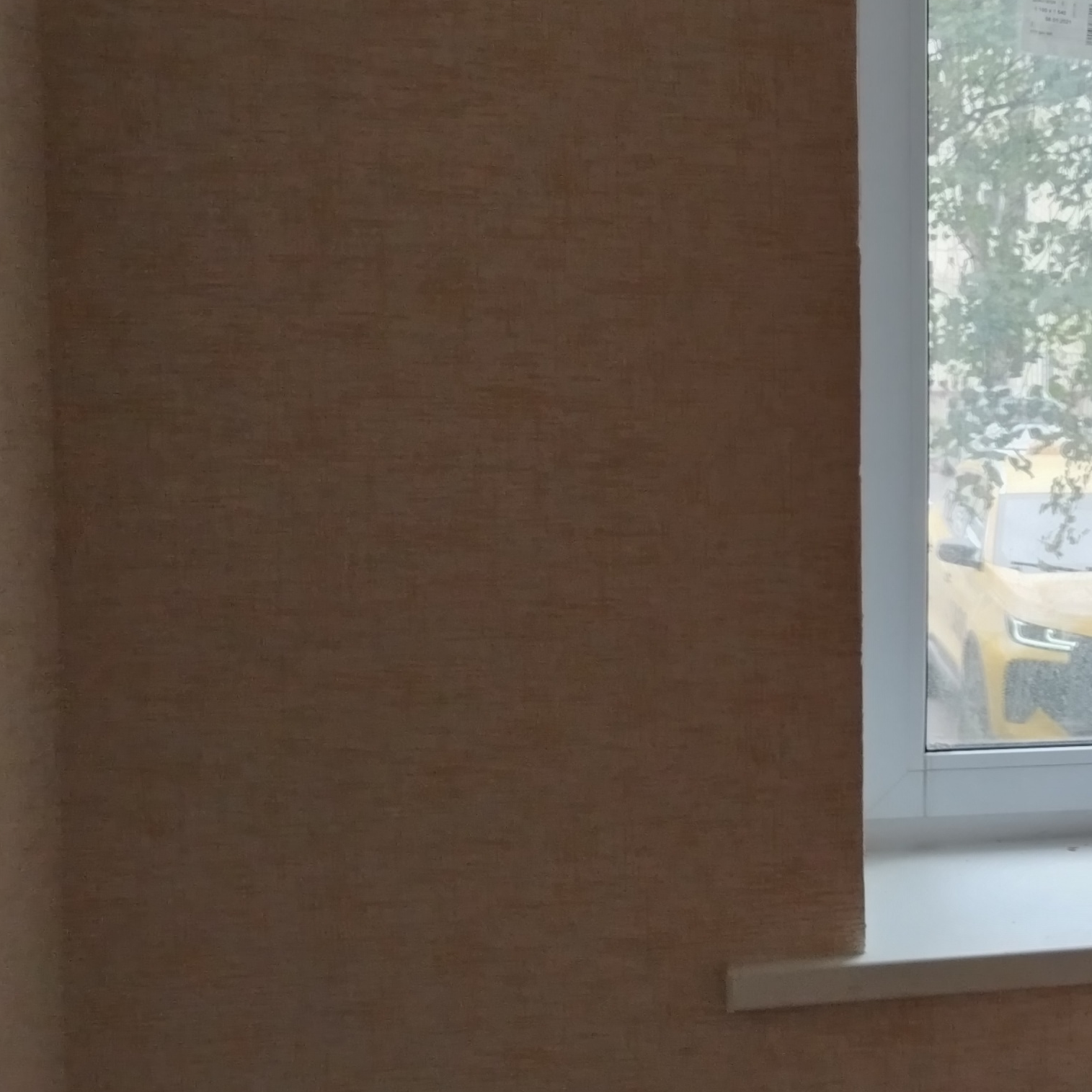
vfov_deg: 30.5
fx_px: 1999
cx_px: 1191
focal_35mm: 56
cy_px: 459
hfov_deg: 28.0
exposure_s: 1/50
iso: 497
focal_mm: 5.25
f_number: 1.75
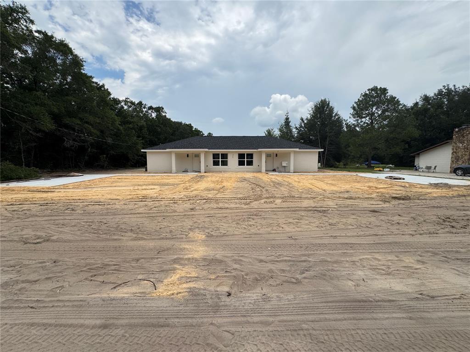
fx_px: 190
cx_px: 235
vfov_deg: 85.7
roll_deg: +0.1
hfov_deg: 102.1
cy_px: 176
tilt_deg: -5.7
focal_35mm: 14
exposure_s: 1/2146
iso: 50
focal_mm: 2.22
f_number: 2.2
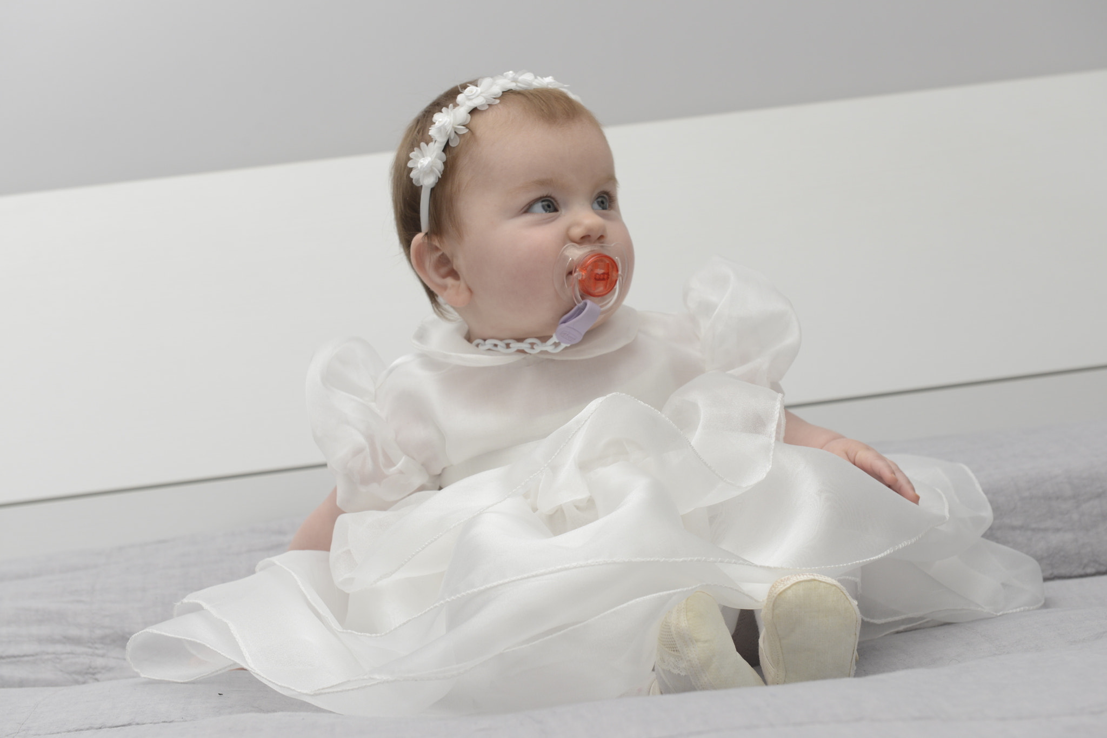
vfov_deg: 21.9
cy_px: 369
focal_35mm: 62
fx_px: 1906
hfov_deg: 32.4
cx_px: 554
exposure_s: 1/125
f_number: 8
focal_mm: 62
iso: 500
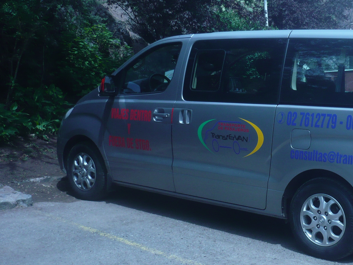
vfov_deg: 25.2
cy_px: 152
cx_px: 265
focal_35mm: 58
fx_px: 591
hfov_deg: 32.6
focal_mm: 5.8
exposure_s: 1/800
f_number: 2.8
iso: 100
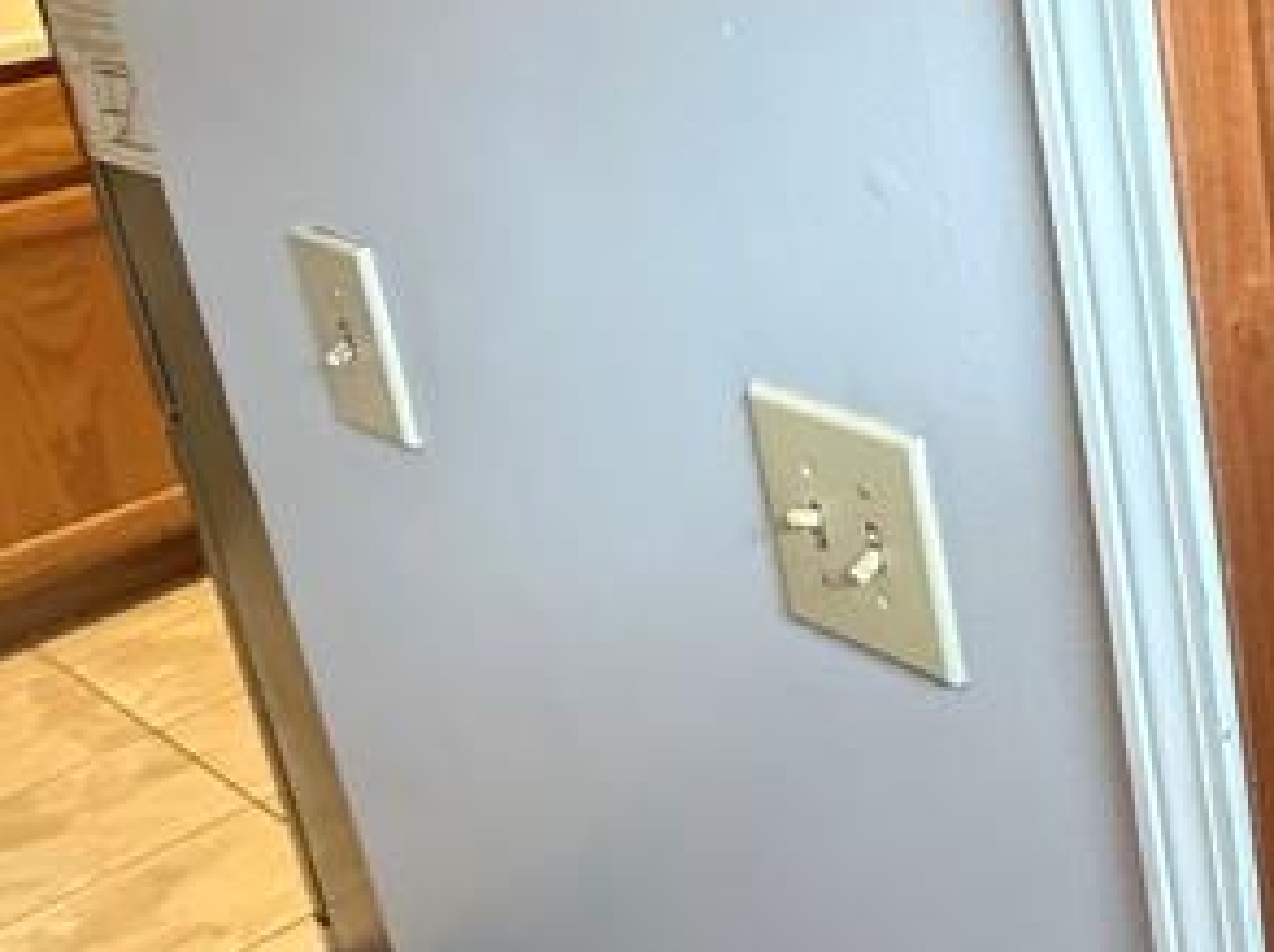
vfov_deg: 28.4
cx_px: 1796
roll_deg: +2.1
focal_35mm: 49
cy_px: 87
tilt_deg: -16.6
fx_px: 1801
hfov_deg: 28.8
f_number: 2.2
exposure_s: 1/60
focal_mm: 2.22
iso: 640
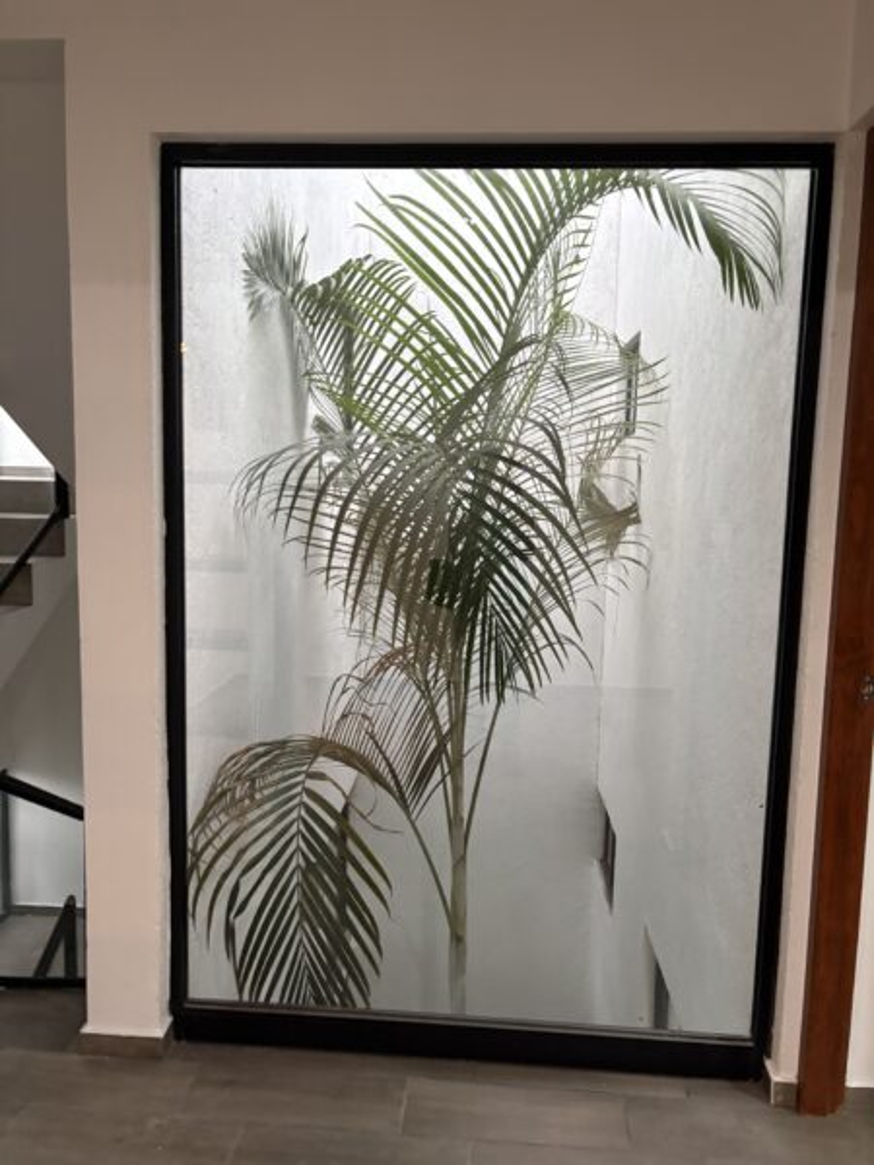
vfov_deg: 67.3
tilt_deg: -5.1
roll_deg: -0.4
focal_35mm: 26
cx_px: 437
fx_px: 875
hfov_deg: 53.1
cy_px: 582
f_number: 1.6
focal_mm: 5.96
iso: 400
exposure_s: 1/40
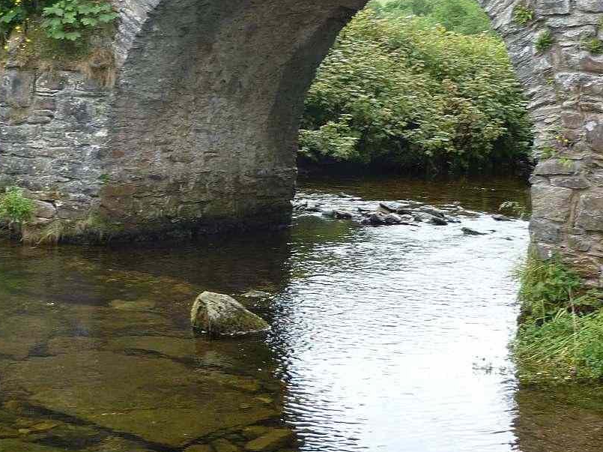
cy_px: 259
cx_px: 220
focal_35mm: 42
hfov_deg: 44.4
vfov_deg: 34.3
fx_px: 731
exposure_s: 1/60
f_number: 2.8
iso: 80
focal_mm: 5.5
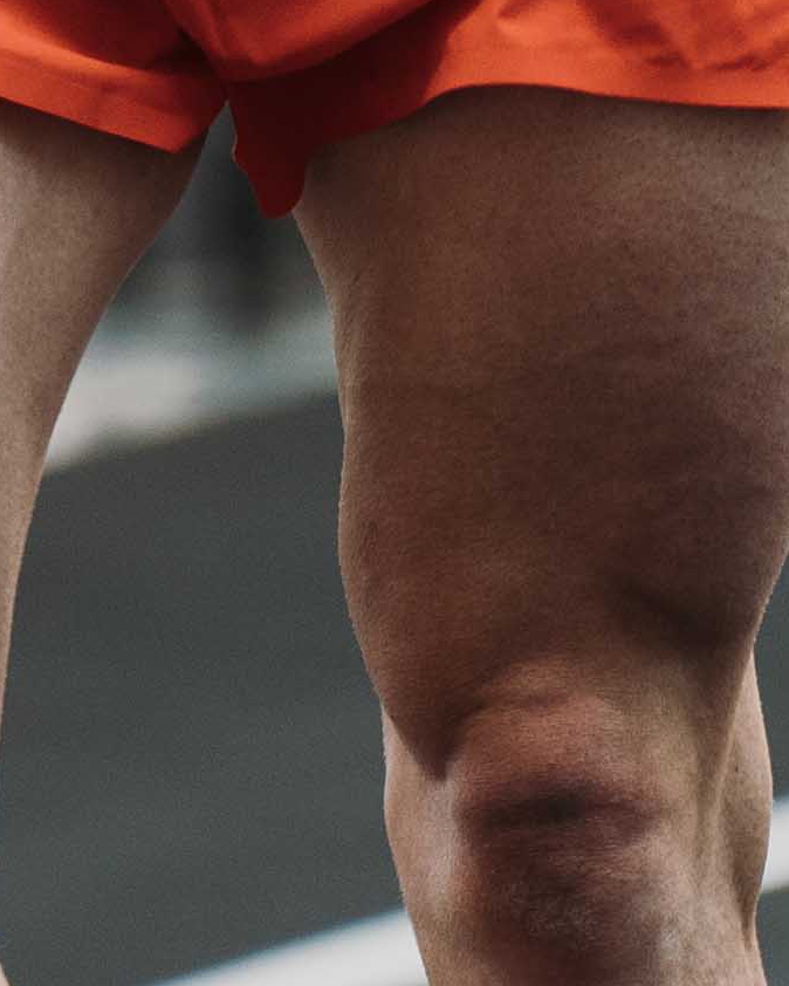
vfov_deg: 1.2
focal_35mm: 1562
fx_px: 45577
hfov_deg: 1.0
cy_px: -512
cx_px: -52
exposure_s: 1/200
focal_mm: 200
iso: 640
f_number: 2.8
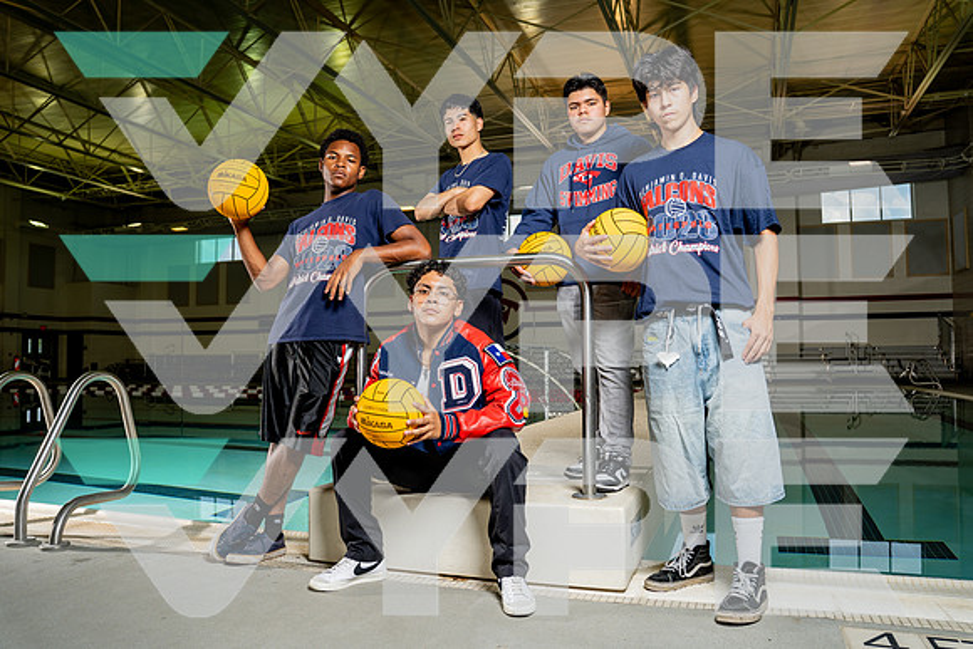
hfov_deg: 66.7
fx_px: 739
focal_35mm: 27
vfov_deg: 47.4
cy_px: 324
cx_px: 486
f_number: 4.5
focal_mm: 27
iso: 100
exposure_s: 1/250
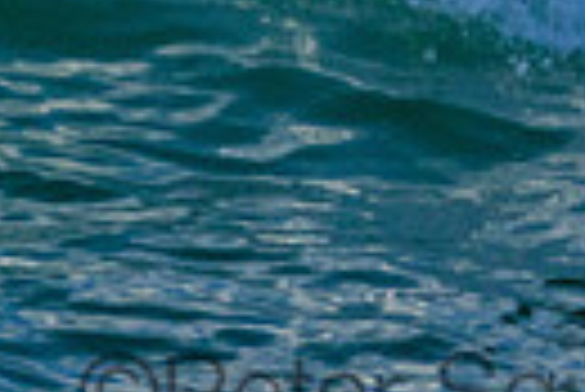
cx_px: 907
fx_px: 79567
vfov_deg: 0.3
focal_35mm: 4891
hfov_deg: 0.4
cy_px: -420
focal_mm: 800
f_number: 11
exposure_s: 1/2000
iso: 900
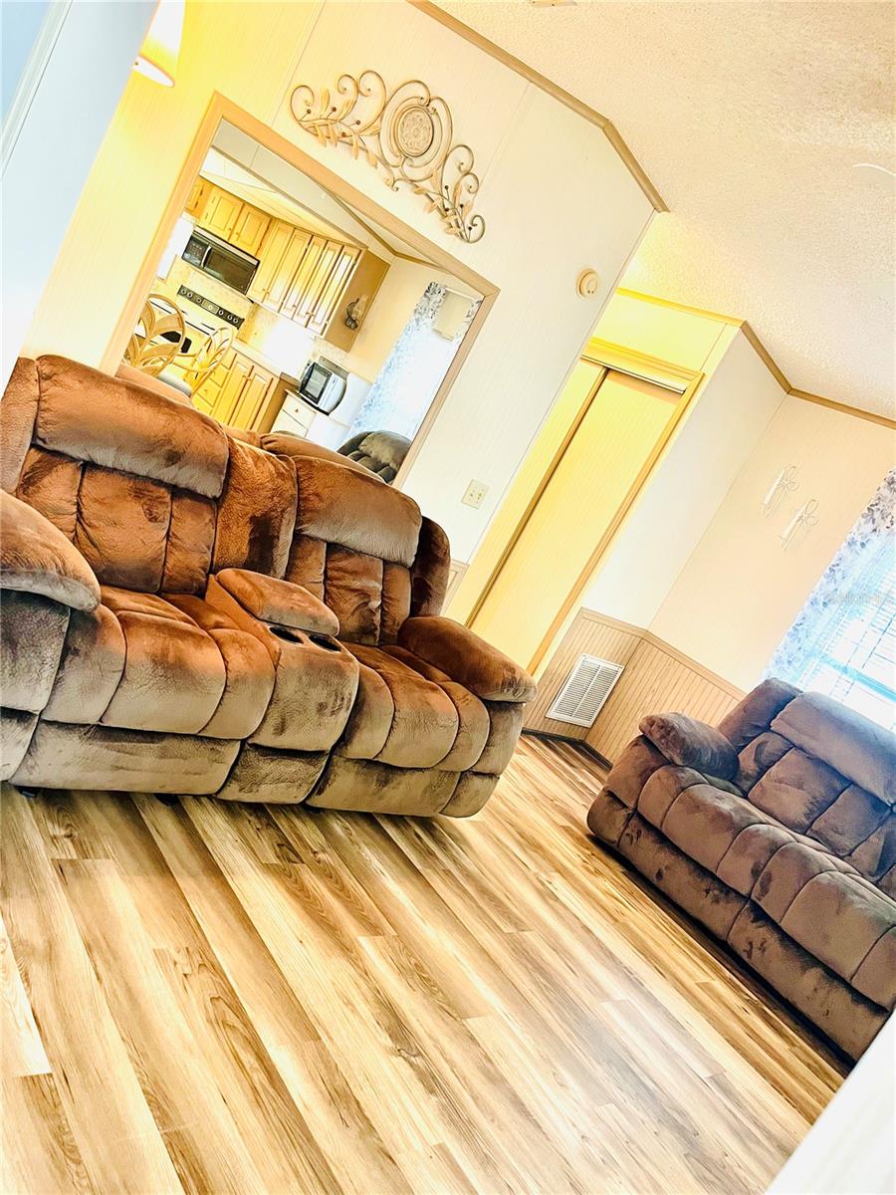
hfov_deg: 53.1
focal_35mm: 26
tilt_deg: -11.8
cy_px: 598
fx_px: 897
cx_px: 448
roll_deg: -27.3
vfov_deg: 67.3
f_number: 1.6
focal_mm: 5.1
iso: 320
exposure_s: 1/60
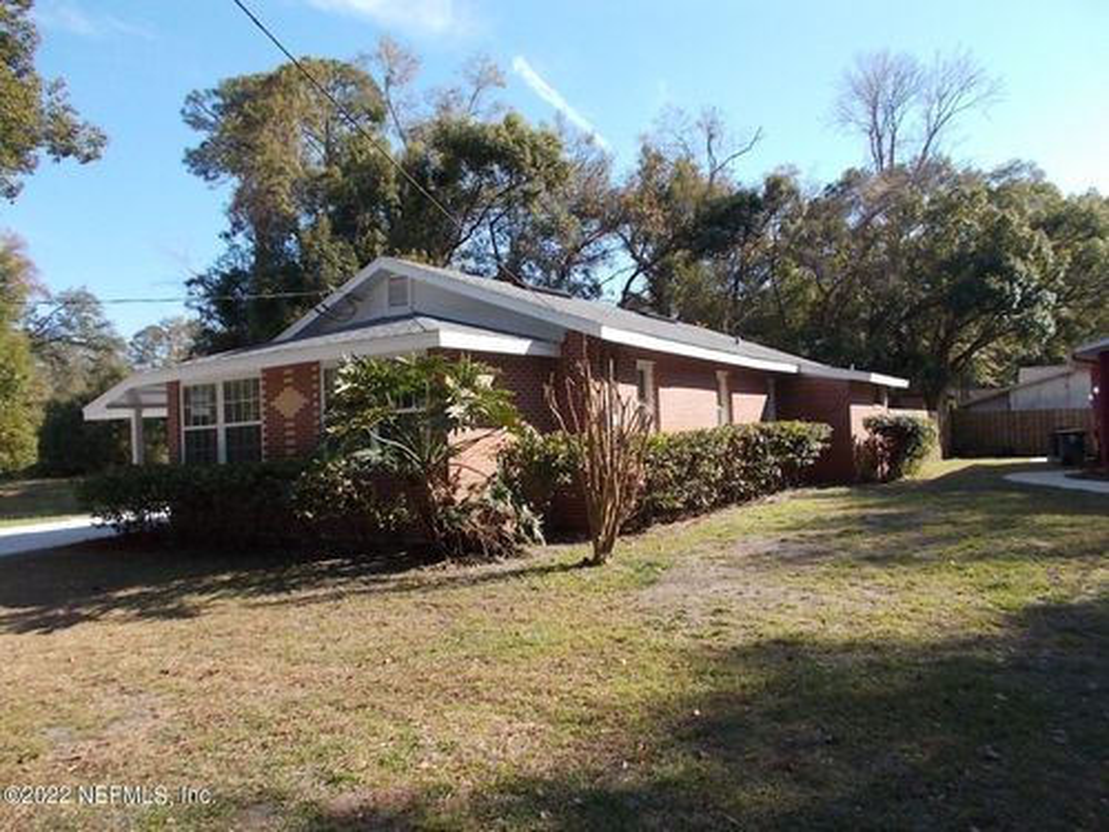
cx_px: 554
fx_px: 833
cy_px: 416
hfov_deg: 67.3
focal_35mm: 26
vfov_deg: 53.1
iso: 80
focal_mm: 4.6
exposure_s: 1/500
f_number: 3.2
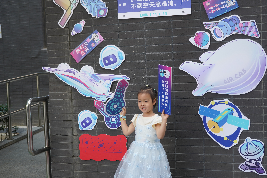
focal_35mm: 57
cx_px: 134
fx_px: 423
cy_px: 89
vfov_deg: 23.8
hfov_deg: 35.1
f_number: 5
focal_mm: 57
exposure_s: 1/160
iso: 320
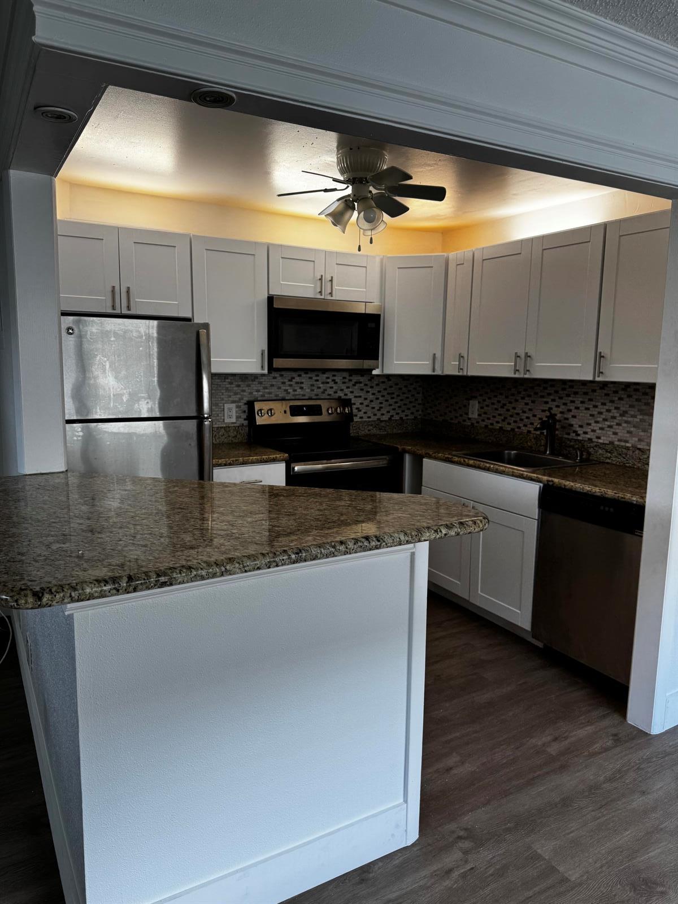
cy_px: 452
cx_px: 339
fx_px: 627
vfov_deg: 71.6
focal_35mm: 24
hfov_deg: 56.8
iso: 64
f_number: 1.78
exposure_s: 1/148
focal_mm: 6.76
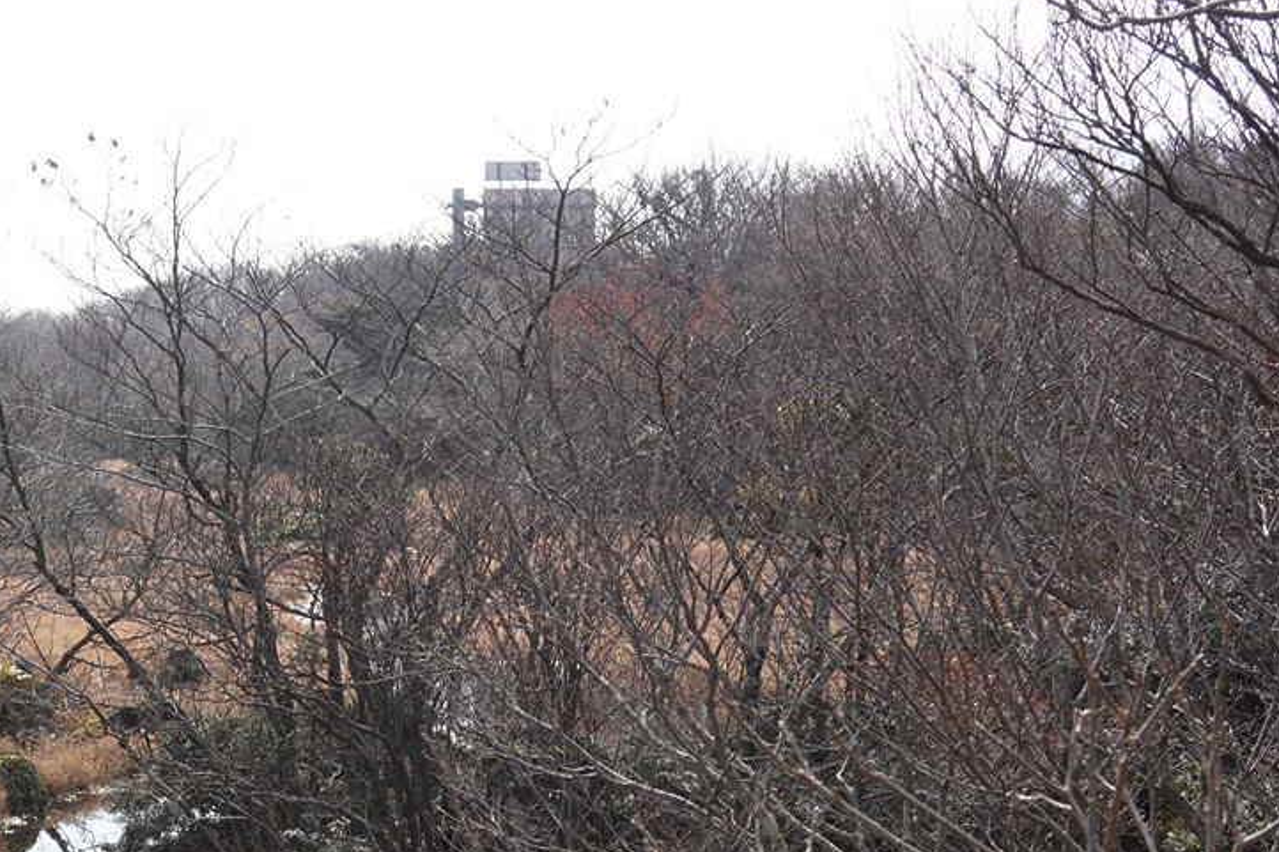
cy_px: 822
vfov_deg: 13.9
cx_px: 138
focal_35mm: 97
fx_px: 3445
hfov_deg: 20.6
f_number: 8
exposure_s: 1/100
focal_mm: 35
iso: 100
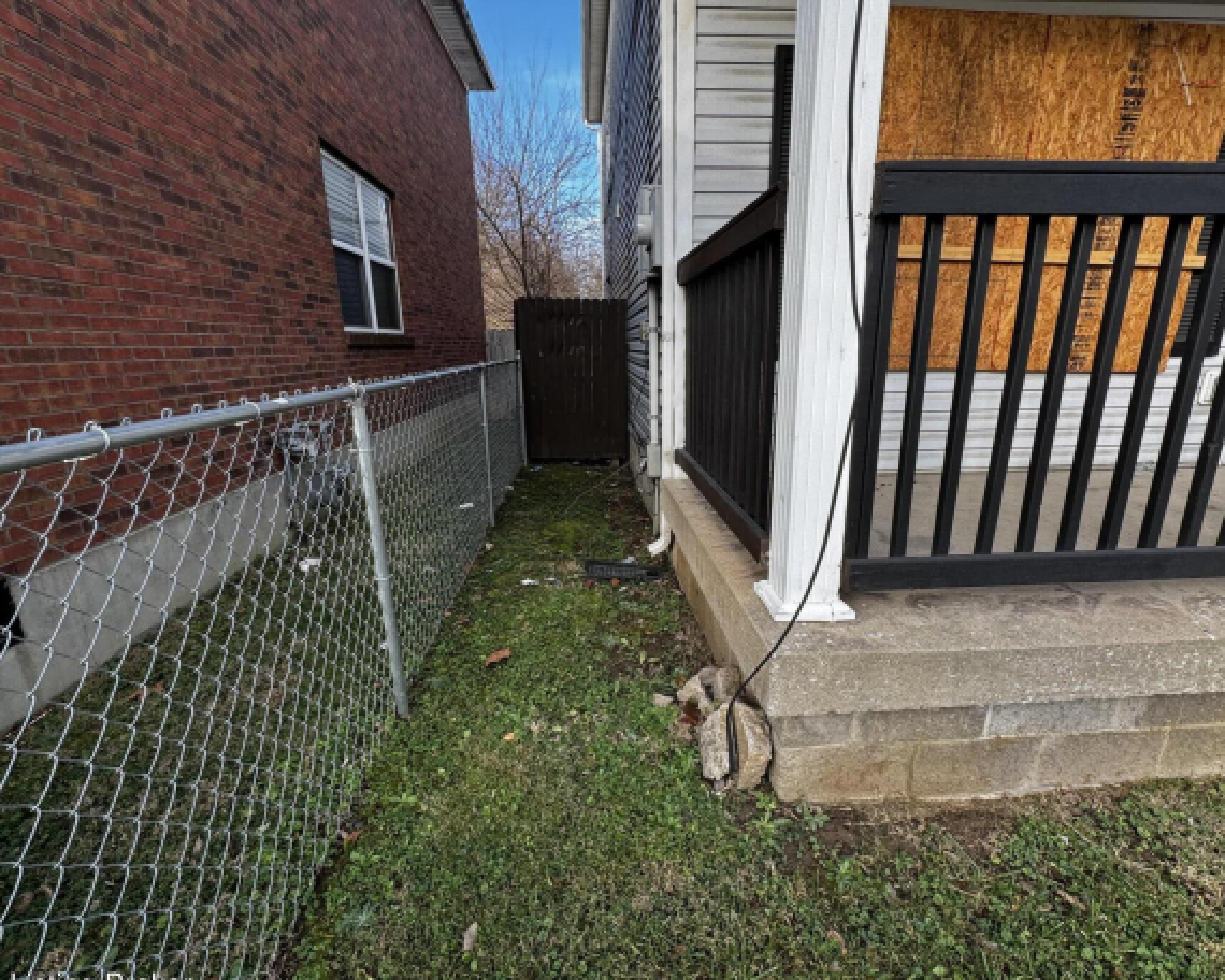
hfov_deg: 93.1
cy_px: 496
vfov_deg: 80.4
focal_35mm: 16
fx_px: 580
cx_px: 624
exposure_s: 1/226
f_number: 2.2
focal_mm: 2.22
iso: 40
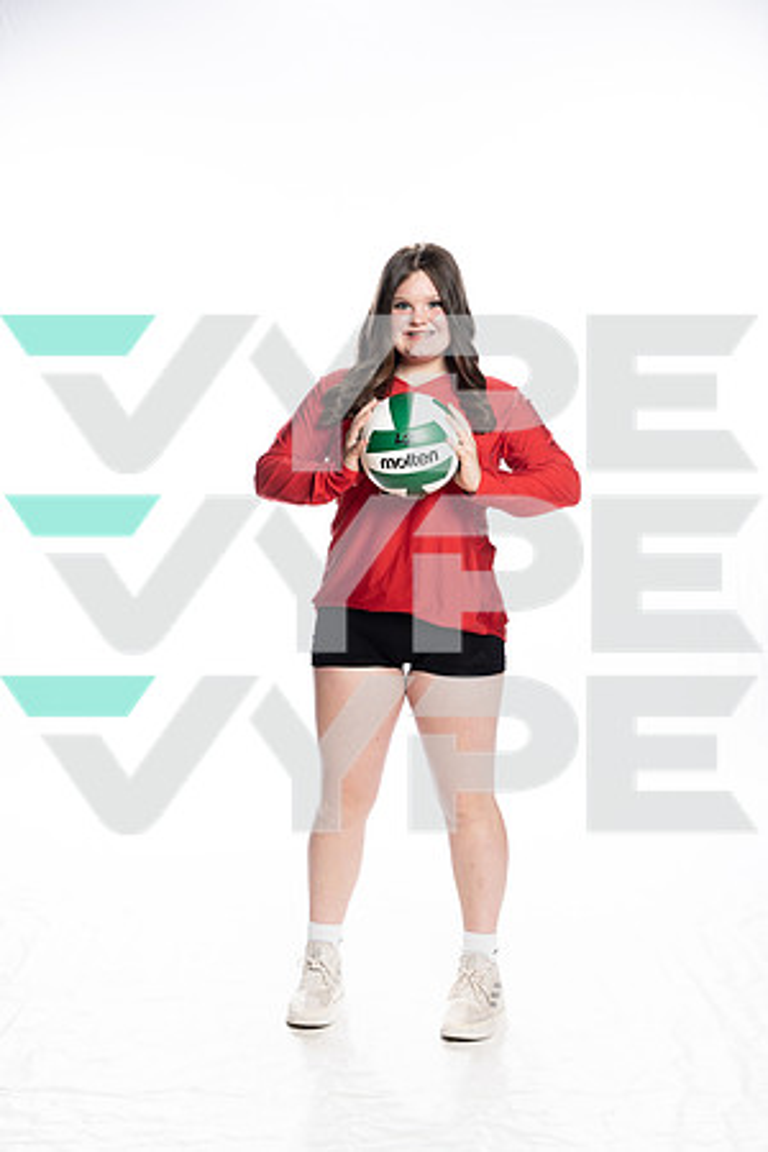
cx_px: 384
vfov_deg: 39.6
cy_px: 576
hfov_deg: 27.0
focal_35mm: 50
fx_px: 1600
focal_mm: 50
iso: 400
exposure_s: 1/250
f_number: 8
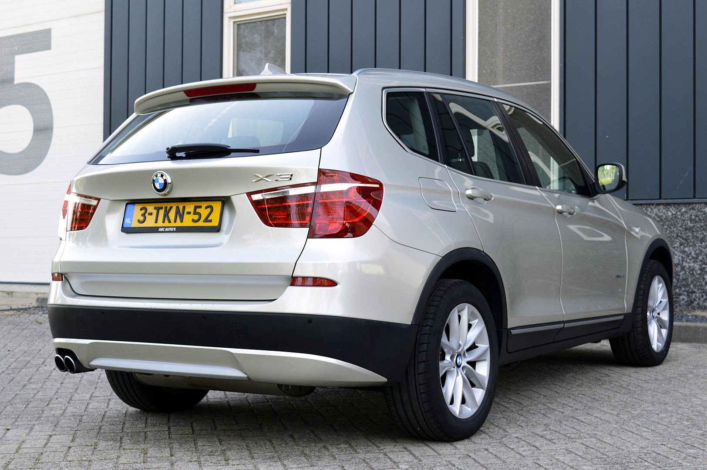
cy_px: 235
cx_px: 354
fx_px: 1060
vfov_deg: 25.0
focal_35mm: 54
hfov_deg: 36.9
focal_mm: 36
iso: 400
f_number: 9
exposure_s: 1/125
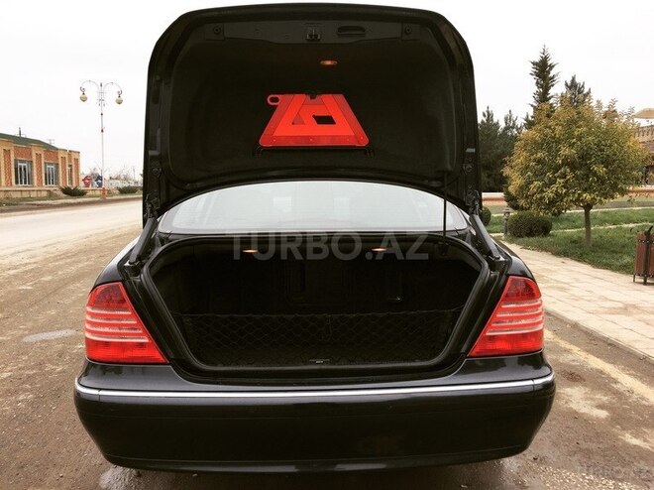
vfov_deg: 48.2
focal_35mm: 29
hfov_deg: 61.7
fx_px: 547
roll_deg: +0.1
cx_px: 327
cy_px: 245
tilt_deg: -5.6
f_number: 2.2
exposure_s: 1/344
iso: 32
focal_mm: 4.15
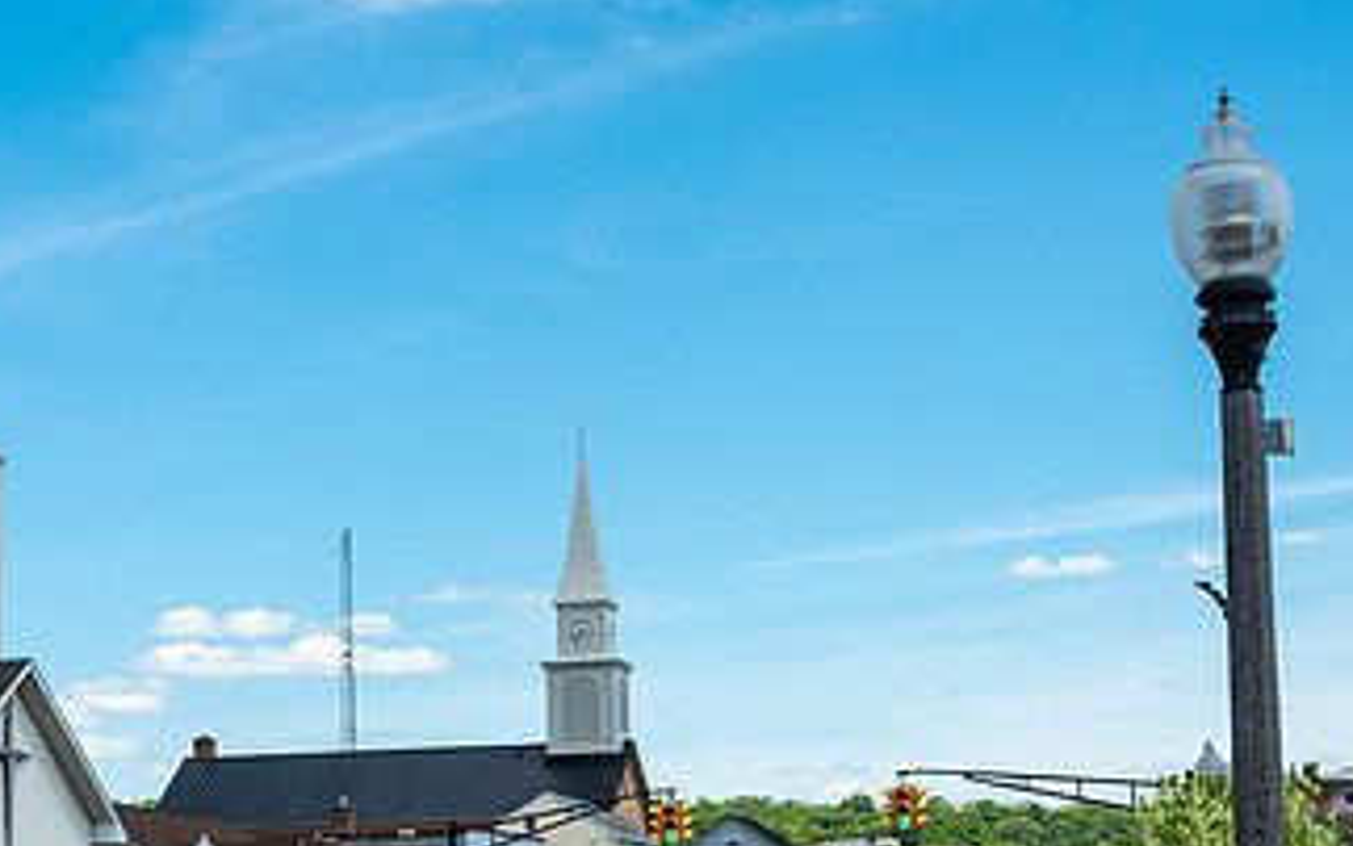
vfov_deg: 16.8
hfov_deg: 26.7
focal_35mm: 77
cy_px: 735
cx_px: 498
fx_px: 2840
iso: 100
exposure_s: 1/250
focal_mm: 42
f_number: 9
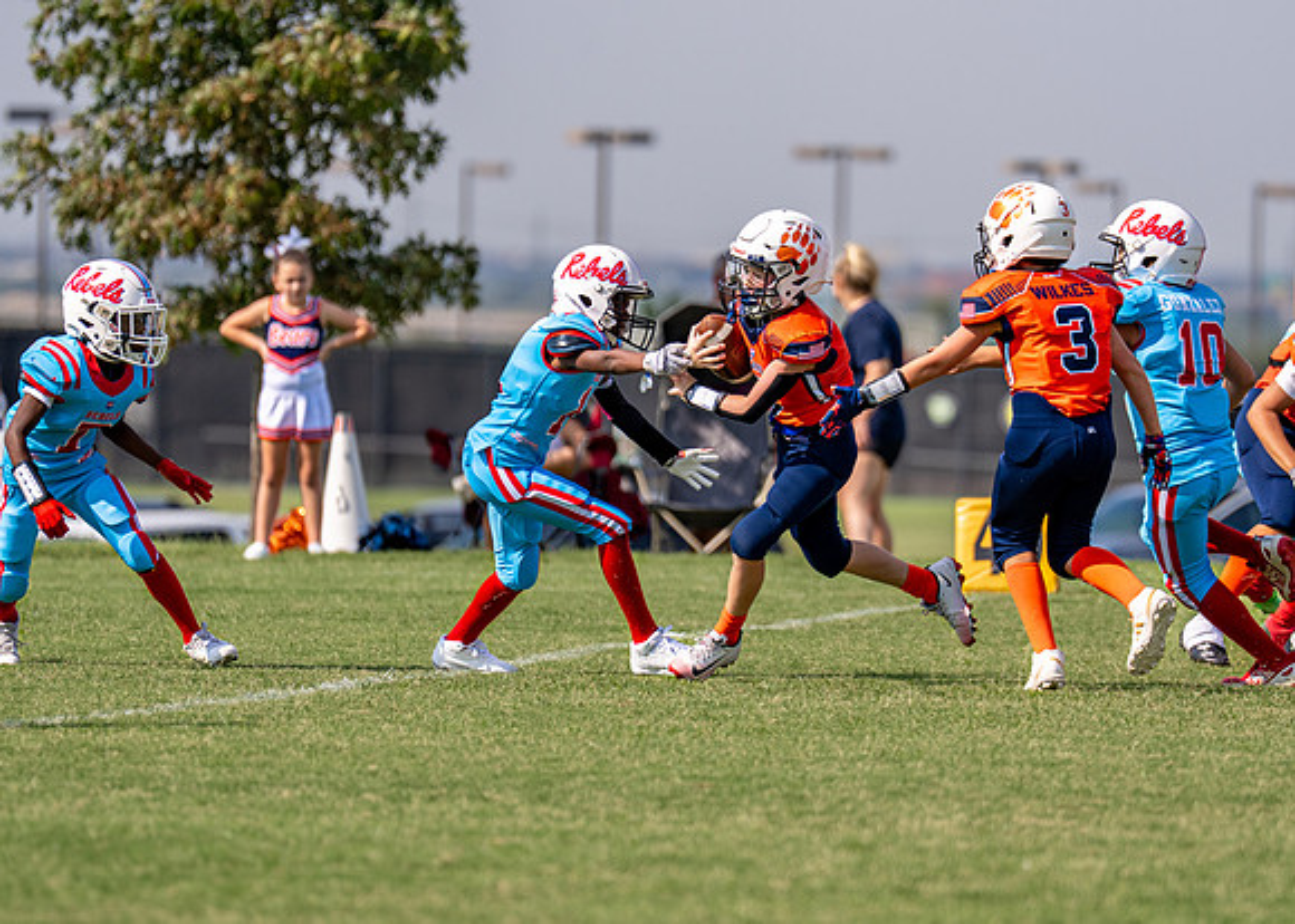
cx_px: 787
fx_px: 14178
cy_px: 443
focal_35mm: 386
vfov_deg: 3.7
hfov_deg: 5.2
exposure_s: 1/3200
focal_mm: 200
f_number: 2.8
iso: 125
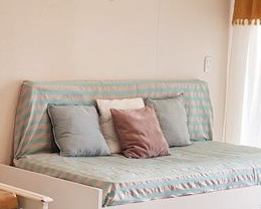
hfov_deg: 22.8
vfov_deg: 19.6
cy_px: 145
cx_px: -39
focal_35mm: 78
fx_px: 603
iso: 50
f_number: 1.7
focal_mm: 4.3
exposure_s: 1/50
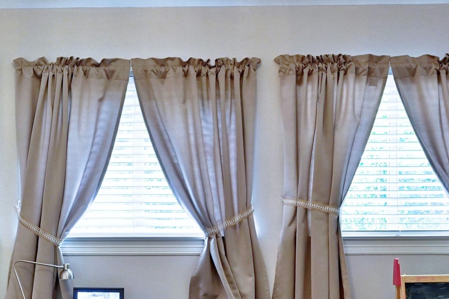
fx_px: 802
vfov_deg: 20.9
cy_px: 231
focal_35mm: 64
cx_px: 91
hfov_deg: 30.5
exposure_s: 1/3.33
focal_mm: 24.5
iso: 400
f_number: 8
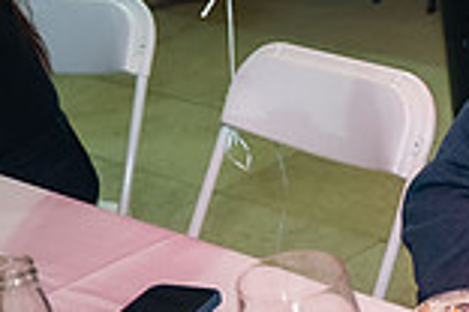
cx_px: 782
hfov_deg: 18.9
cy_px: 136
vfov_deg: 15.4
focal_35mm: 89
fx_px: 1159
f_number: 2.8
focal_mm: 24
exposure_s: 1/160
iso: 1000
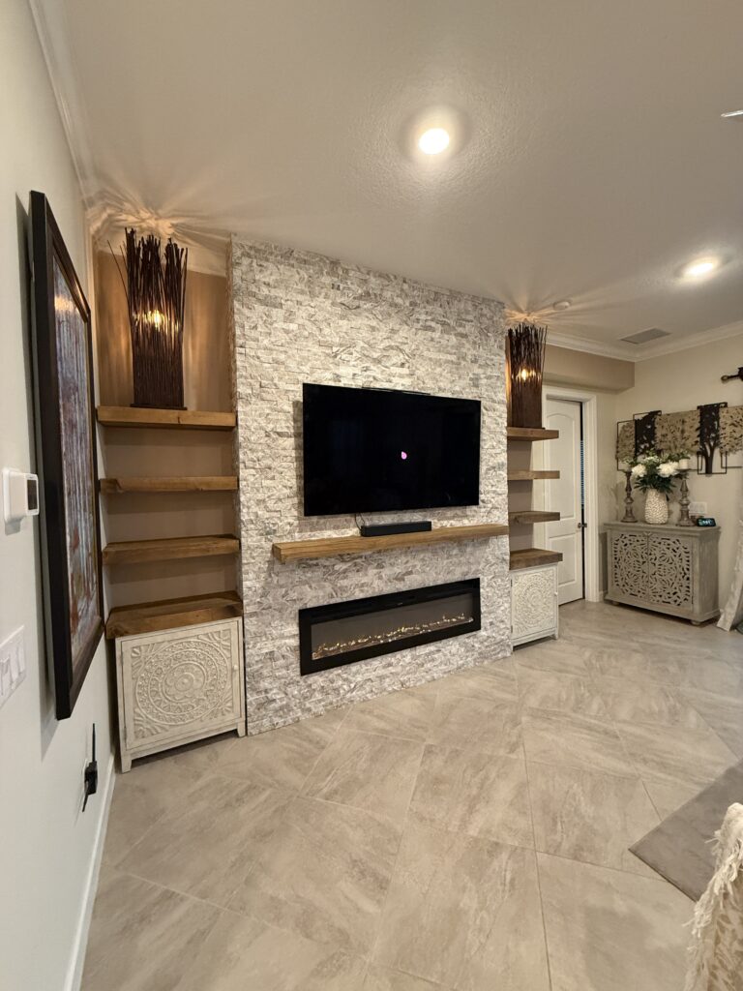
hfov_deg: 85.7
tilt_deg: -0.8
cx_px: 372
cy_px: 496
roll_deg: +0.5
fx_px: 401
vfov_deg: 102.1
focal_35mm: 14
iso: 500
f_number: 2.2
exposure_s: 1/60
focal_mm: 2.22
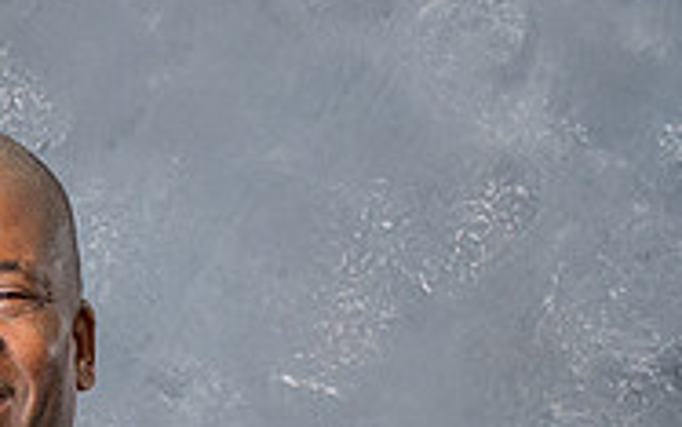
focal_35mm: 258
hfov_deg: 8.1
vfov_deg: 4.9
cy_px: 1103
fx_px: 4797
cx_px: -104
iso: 200
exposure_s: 1/200
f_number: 4
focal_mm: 27
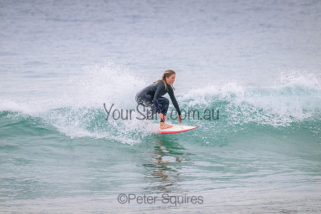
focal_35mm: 800
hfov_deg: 2.6
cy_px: 107
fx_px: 7135
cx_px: 160
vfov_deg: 1.7
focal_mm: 800
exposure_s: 1/1250
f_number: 11
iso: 9000
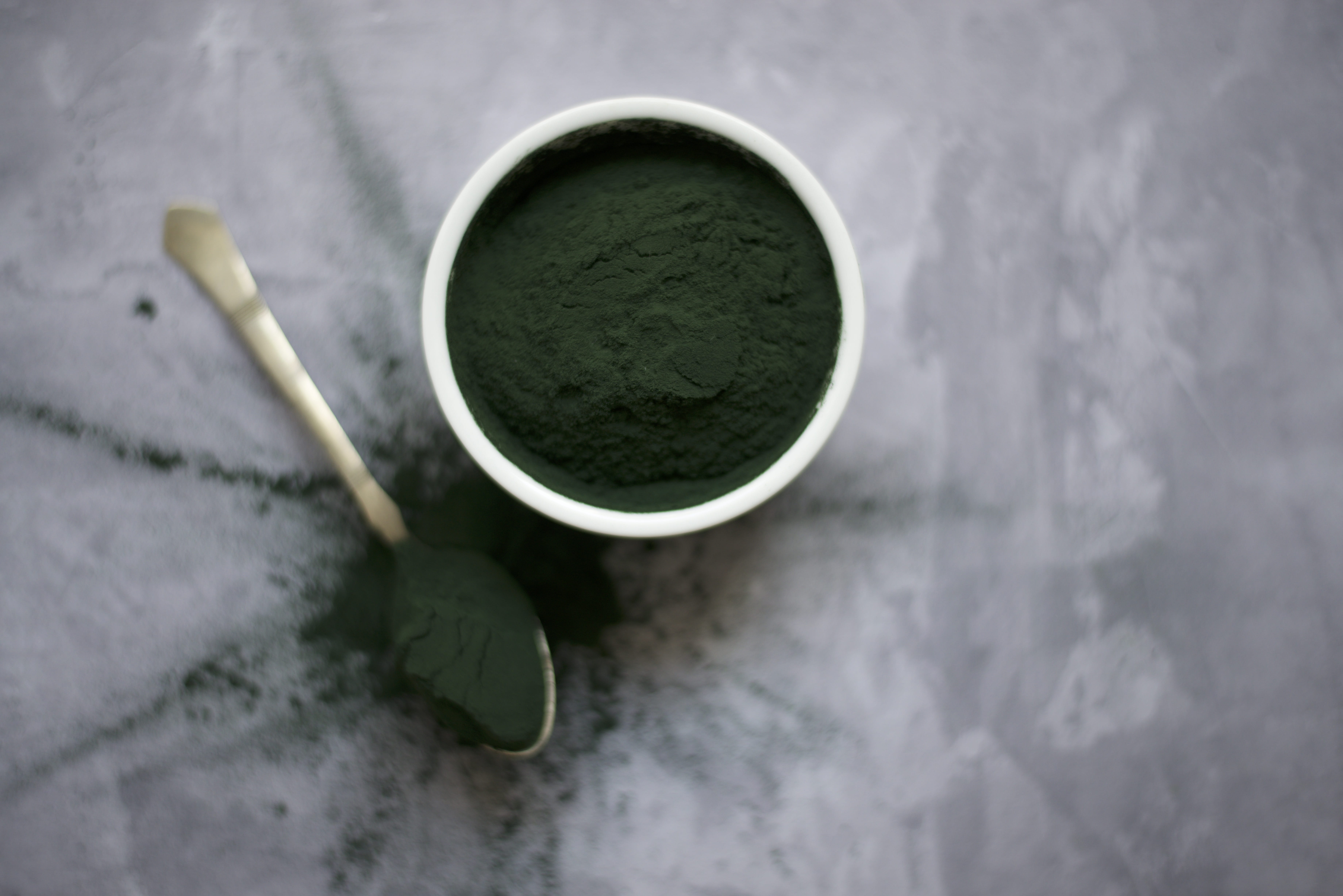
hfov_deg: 39.6
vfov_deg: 27.0
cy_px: 448
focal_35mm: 50
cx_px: 672
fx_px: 1866
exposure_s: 1/160
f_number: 9
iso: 250
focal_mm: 50
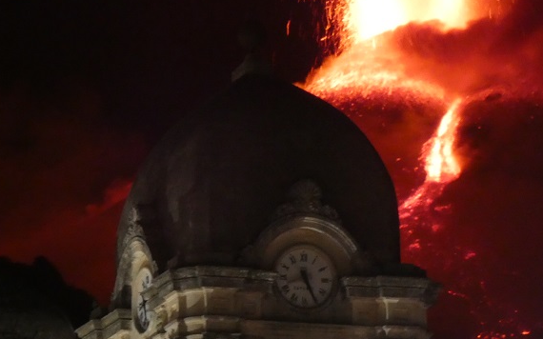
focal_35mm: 692
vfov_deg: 1.9
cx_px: 279
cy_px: 101
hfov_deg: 3.0
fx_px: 10239
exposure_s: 1/3.2
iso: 800
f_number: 5.6
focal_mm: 66.7
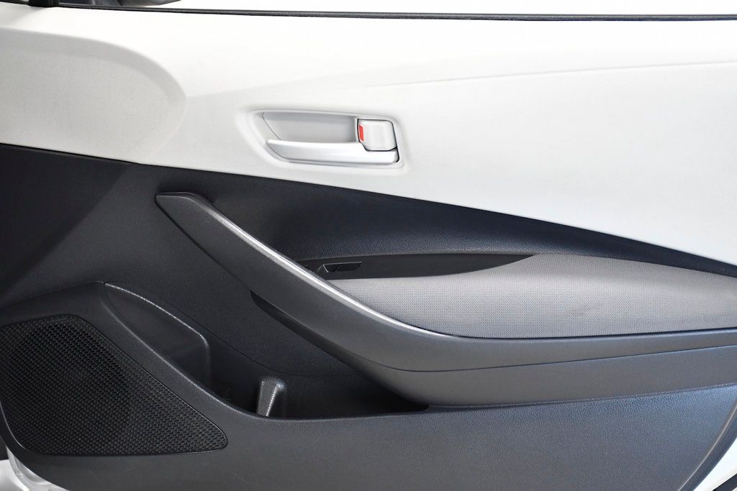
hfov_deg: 33.4
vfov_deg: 22.6
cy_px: 246
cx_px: 368
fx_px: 1228
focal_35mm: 60
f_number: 4.5
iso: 2500
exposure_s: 1/125
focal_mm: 40
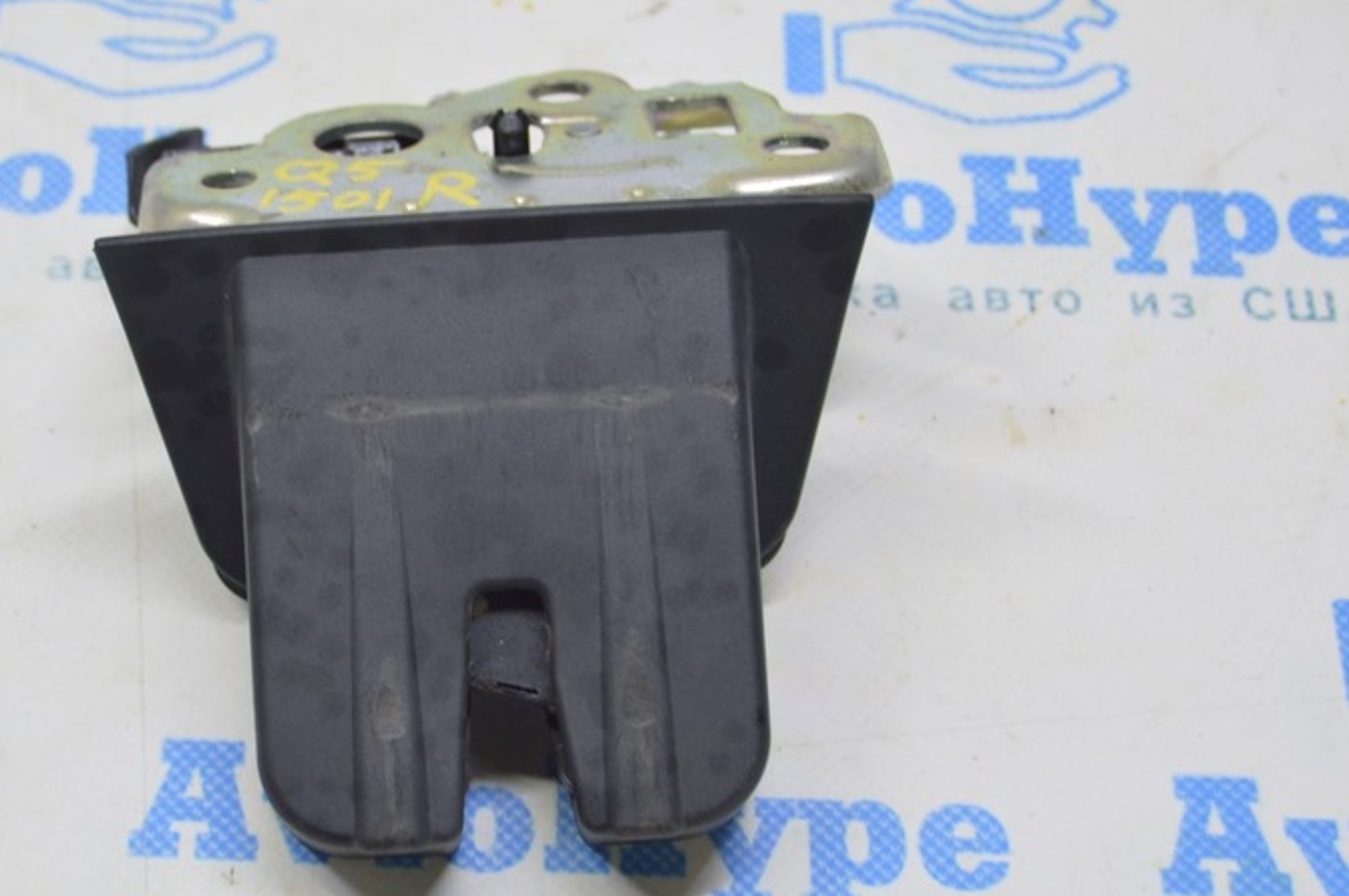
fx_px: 3257
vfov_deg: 15.7
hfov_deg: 23.2
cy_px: 445
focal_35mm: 87
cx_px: 390
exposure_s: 1/20
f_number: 5.6
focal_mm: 38
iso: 400
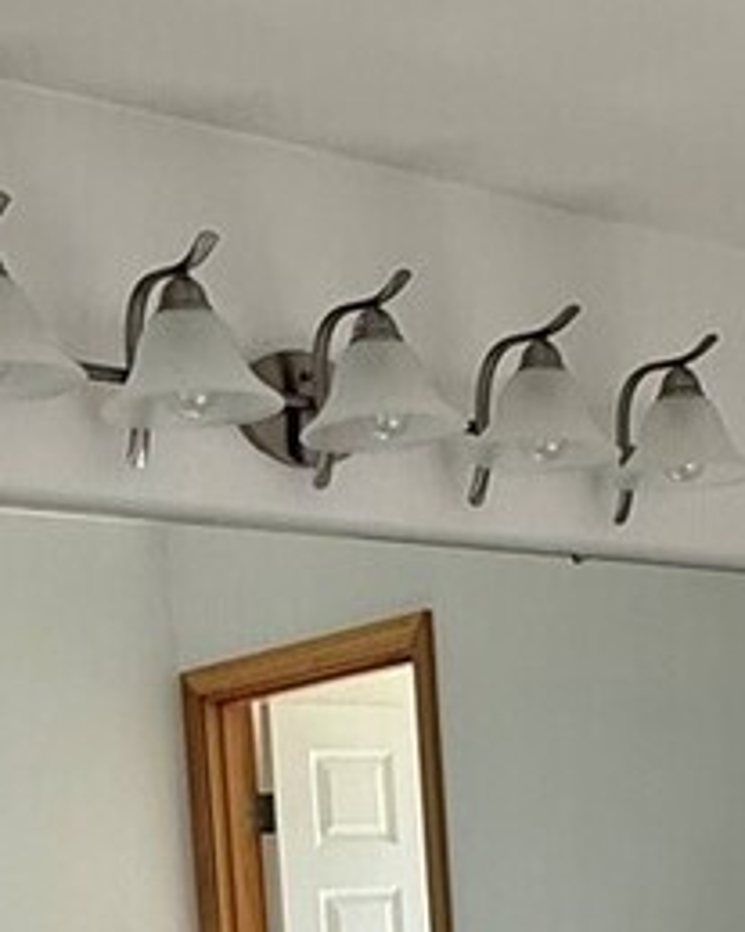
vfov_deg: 23.2
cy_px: 1087
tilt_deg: -3.4
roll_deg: +2.4
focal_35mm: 76
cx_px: 533
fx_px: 2096
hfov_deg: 20.0
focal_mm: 2.22
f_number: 2.2
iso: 160
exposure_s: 1/99
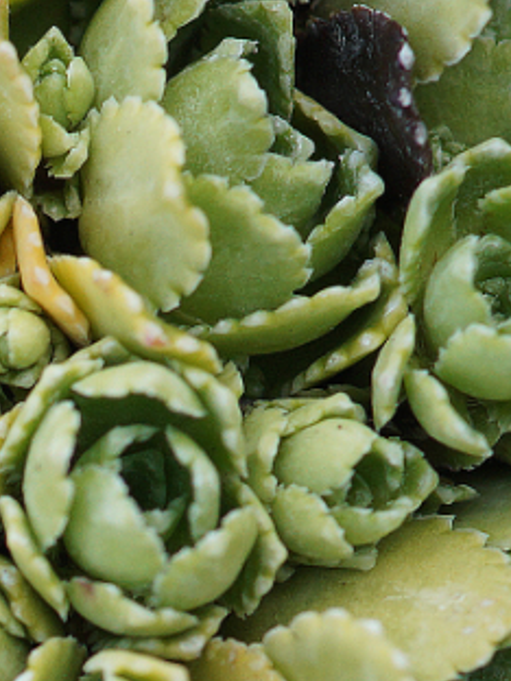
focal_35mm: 555
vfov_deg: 3.6
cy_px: 853
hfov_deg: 2.7
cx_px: -395
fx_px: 10924
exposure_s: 1/160
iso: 400
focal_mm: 100
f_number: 5.6
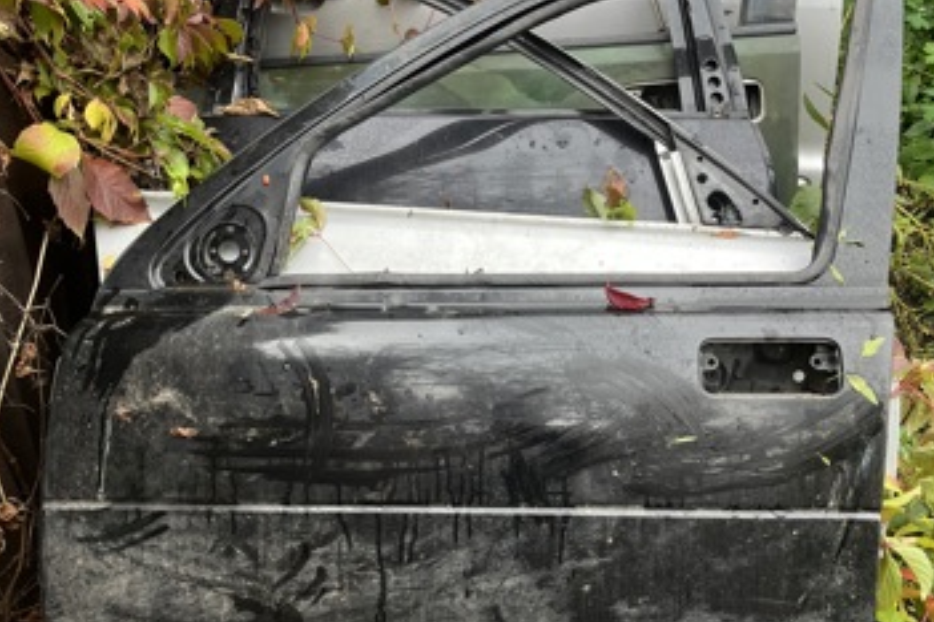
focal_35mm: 37
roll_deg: +3.5
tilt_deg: -41.3
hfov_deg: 51.9
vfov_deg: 35.9
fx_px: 960
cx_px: 471
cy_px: 292
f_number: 1.6
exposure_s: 1/121
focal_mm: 5.1
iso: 50
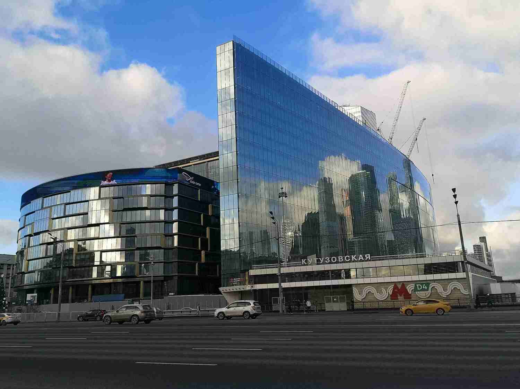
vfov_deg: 49.7
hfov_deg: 63.5
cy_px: 194
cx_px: 260
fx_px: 420
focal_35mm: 28
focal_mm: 5.58
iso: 50
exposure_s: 1/1225
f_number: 1.8
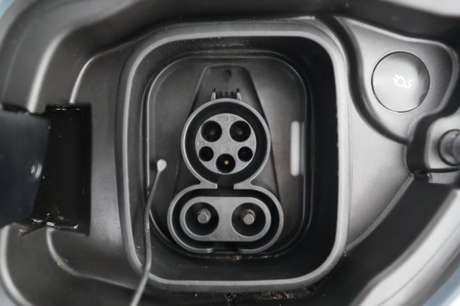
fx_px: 319
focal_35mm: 25
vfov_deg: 51.2
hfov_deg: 71.5
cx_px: 230
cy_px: 153
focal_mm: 25
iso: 12800
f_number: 2.8
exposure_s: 1/40
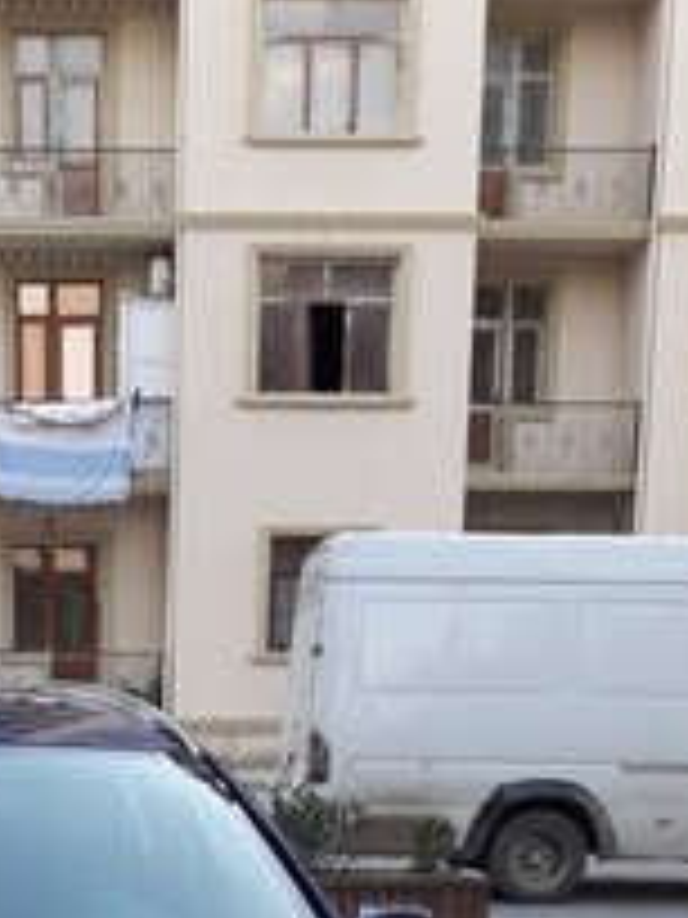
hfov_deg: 20.9
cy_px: 1035
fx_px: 1802
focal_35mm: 68
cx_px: 9
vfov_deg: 26.1
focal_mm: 3.7
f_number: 1.9
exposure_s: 1/33
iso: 125
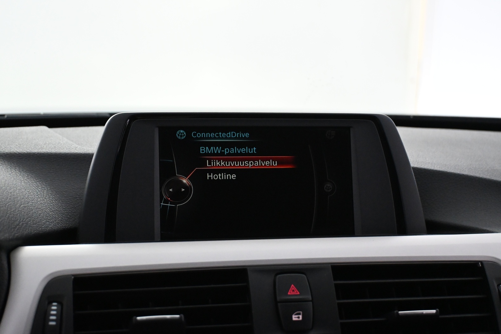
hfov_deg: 35.1
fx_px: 793
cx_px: 250
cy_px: 167
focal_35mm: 57
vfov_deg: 23.8
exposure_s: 1/60
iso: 4500
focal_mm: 38
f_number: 5.6
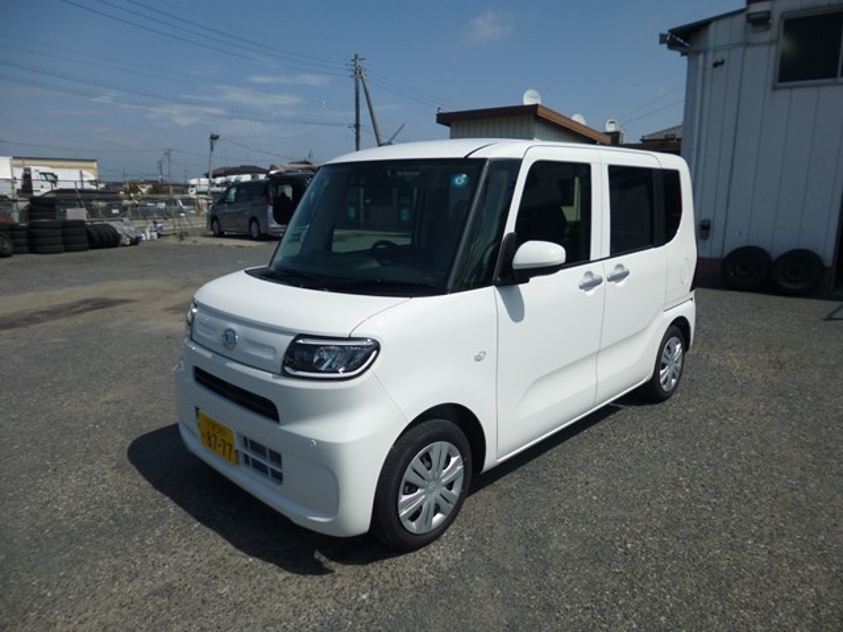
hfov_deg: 71.6
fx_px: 584
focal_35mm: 24
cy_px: 316
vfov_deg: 56.8
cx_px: 422
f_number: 9
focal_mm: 4.3
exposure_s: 1/500
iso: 100
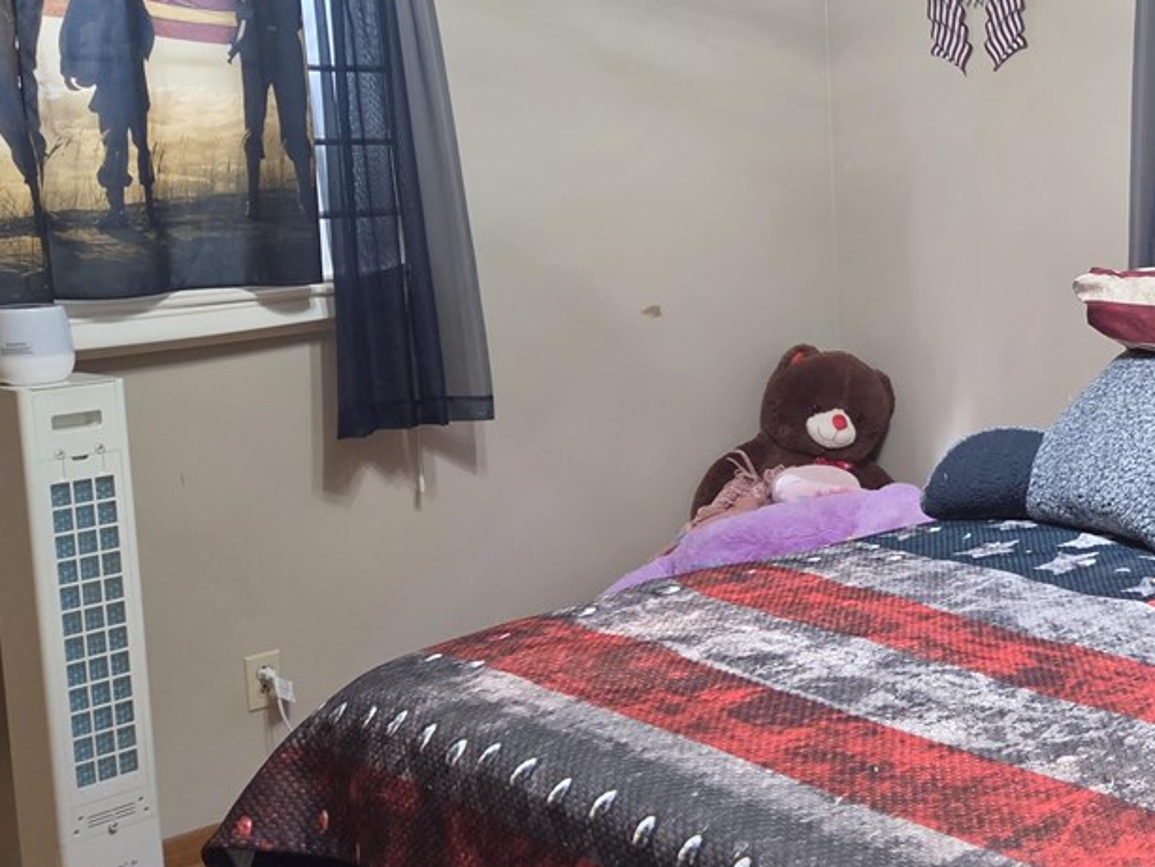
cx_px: 1117
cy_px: 373
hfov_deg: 36.2
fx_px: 1602
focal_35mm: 48
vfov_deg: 30.2
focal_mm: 5.4
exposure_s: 1/120
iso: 1000
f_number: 1.8
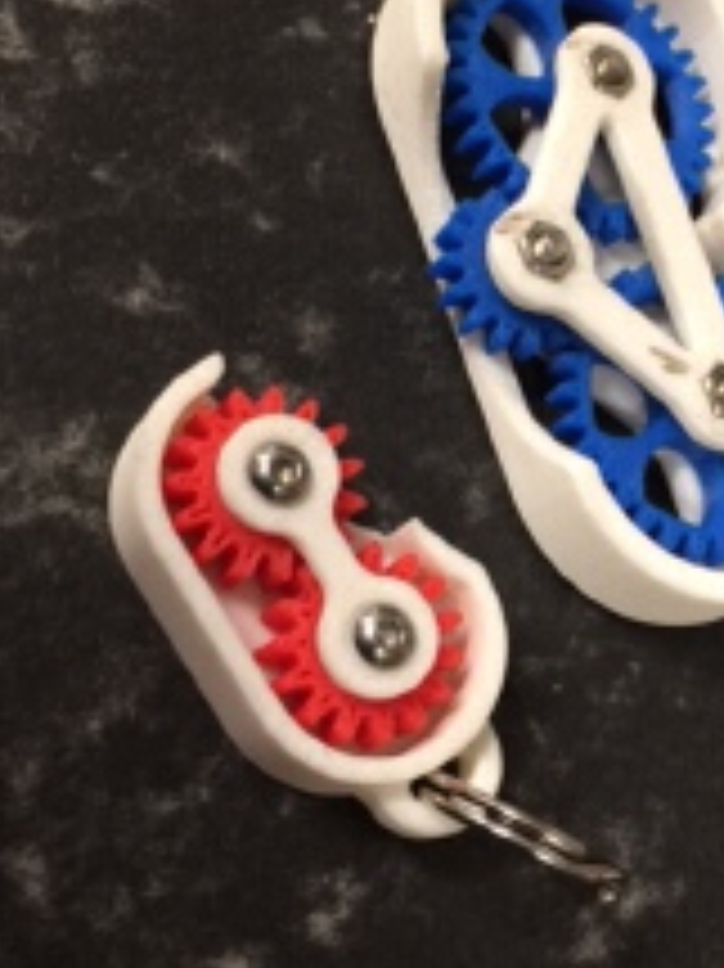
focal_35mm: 54
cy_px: 410
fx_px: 1507
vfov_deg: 35.5
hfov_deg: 26.5
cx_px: 589
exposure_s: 1/15
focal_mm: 4.15
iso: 125
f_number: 2.2
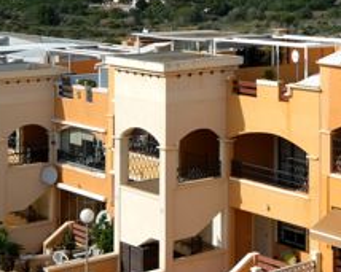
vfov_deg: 15.4
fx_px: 968
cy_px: -59
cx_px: 281
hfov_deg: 19.7
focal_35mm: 96
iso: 125
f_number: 14
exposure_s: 1/180
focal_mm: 20.9
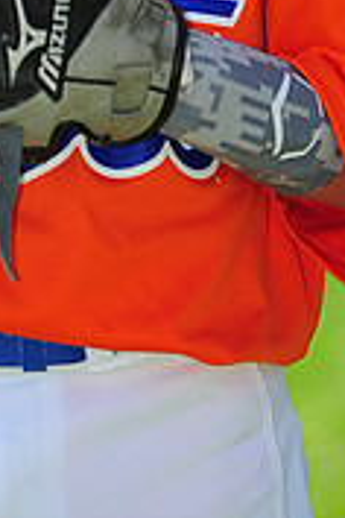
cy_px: -322
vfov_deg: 3.1
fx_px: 9401
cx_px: -20
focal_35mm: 654
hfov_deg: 2.1
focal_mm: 200
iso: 200
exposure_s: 1/800
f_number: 4.5
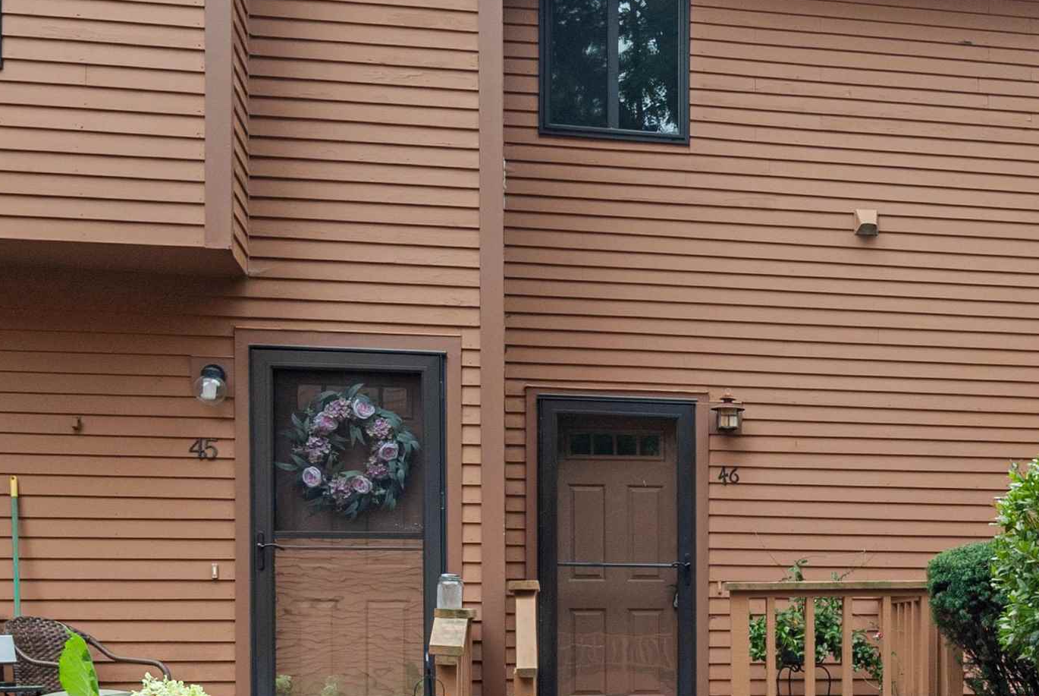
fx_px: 2138
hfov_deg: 26.3
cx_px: 964
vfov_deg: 18.3
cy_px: 538
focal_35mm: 74
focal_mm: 22
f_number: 11
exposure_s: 1/20
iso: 200
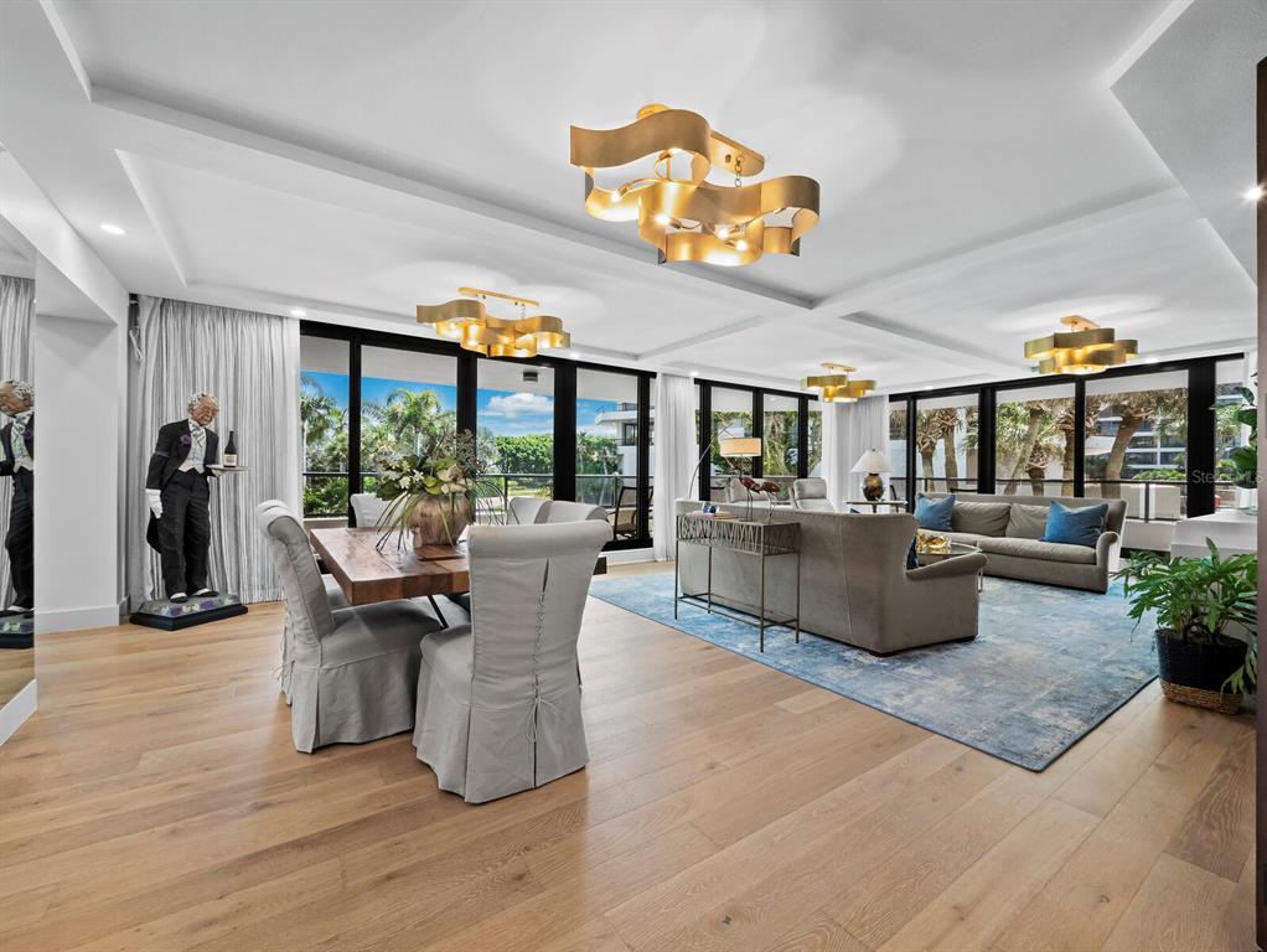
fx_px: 513
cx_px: 634
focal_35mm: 14
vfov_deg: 85.7
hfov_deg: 102.0
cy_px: 476
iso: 400
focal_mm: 7
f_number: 11
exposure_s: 1/4
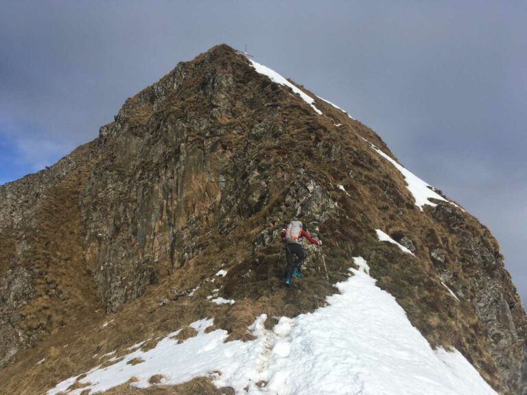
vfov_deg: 48.2
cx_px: 264
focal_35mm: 29
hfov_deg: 61.7
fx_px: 442
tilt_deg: +13.8
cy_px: 198
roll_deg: -5.7
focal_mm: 4.15
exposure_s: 1/3663
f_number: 2.2
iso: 25
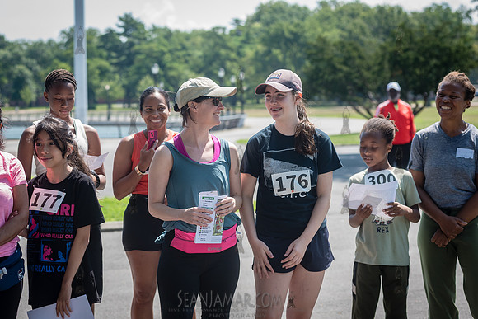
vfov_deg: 13.7
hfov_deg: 20.4
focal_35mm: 100
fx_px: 1328
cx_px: 239
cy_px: 160
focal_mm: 100
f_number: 5
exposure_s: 1/1000
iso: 500
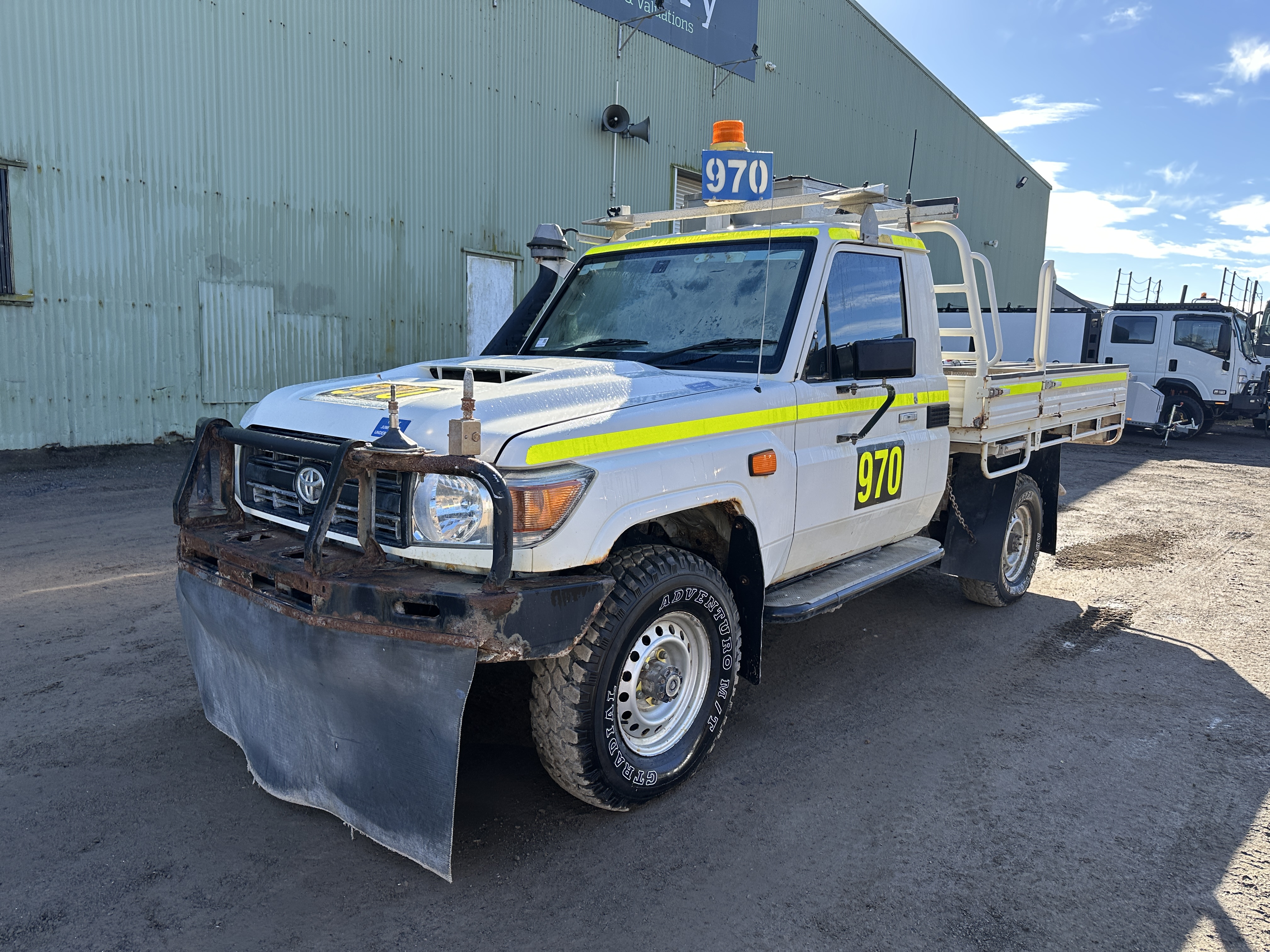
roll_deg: -2.5
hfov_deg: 71.6
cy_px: 476
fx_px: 881
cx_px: 635
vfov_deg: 56.8
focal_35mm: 24
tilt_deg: -7.4
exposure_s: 1/1119
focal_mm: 6.86
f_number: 1.78
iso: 80
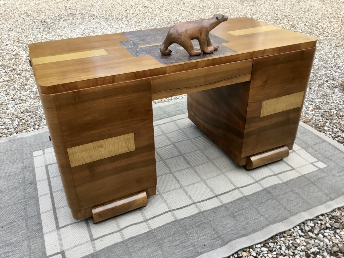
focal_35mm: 31
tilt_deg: -34.9
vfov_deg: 45.4
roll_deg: -0.1
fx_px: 308
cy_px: 129
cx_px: 172
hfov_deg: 58.4
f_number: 2.4
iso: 25
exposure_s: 1/33
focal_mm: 3.3
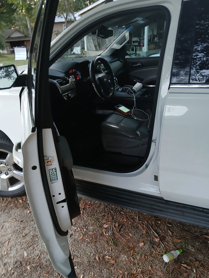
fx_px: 209
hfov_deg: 53.1
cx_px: 104
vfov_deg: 67.3
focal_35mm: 26
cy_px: 139
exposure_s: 1/24
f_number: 1.8
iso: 250
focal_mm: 3.98
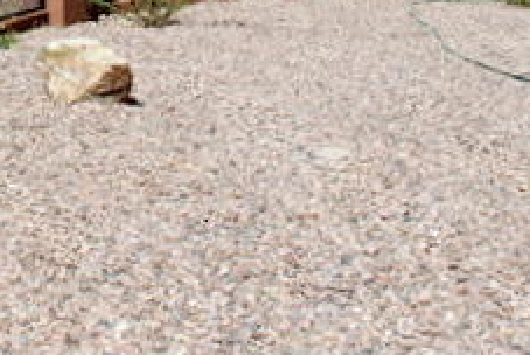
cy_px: -223
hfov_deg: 16.2
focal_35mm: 122
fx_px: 1798
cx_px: -82
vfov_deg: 10.7
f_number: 8
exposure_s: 1/250
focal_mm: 18
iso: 100
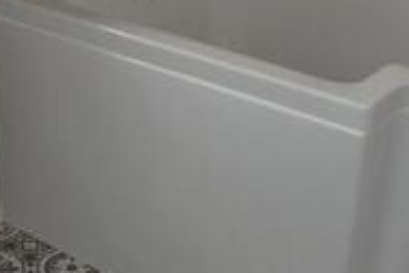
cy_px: 42
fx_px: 1181
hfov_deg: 19.2
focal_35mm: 104
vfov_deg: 13.1
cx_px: 24
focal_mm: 20
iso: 400
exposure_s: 1/60
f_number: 3.8
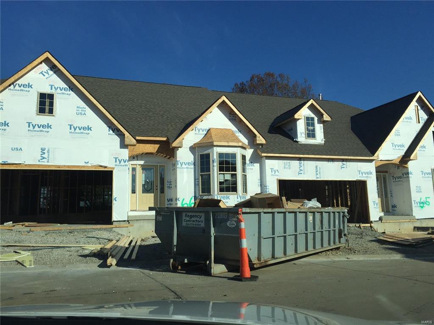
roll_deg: +1.0
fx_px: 364
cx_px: 217
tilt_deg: +9.9
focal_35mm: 29
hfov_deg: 61.7
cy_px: 162
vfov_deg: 48.2
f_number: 2.2
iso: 32
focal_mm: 4.15
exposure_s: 1/4405
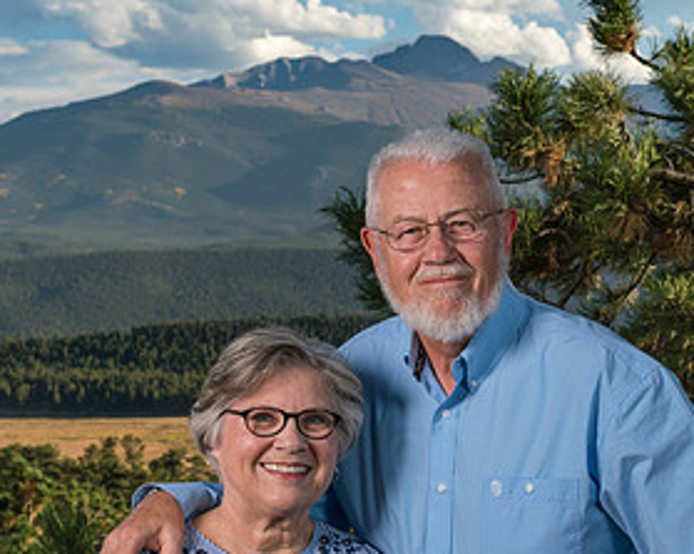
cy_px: 429
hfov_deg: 24.3
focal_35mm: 78
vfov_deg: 19.5
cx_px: 455
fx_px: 1602
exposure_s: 1/250
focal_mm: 40
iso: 100
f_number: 8
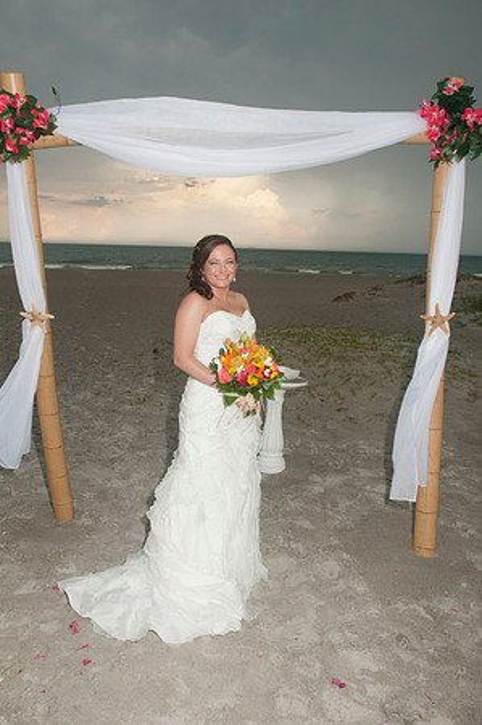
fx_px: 664
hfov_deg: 39.9
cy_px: 362
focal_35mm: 33
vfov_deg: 57.3
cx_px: 241
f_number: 5.6
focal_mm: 22
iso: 400
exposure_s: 1/200
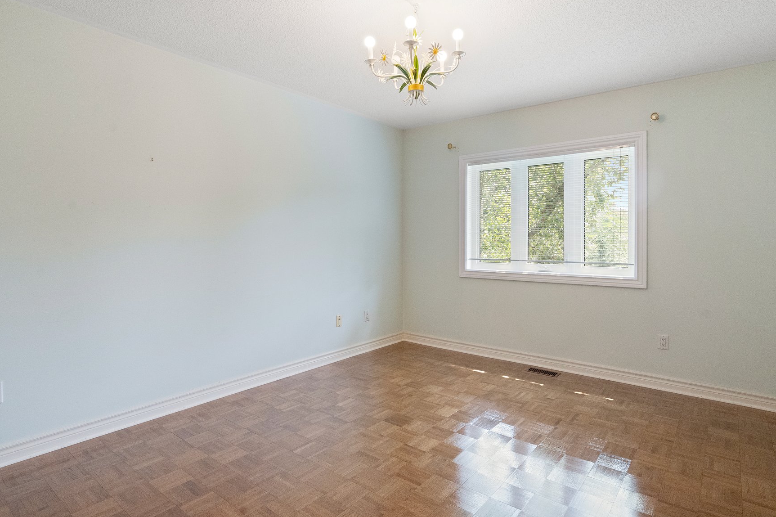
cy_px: 245
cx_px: 408
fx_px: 409
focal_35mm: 19
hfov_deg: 86.8
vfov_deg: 64.5
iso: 6400
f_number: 9
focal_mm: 16
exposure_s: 1/30
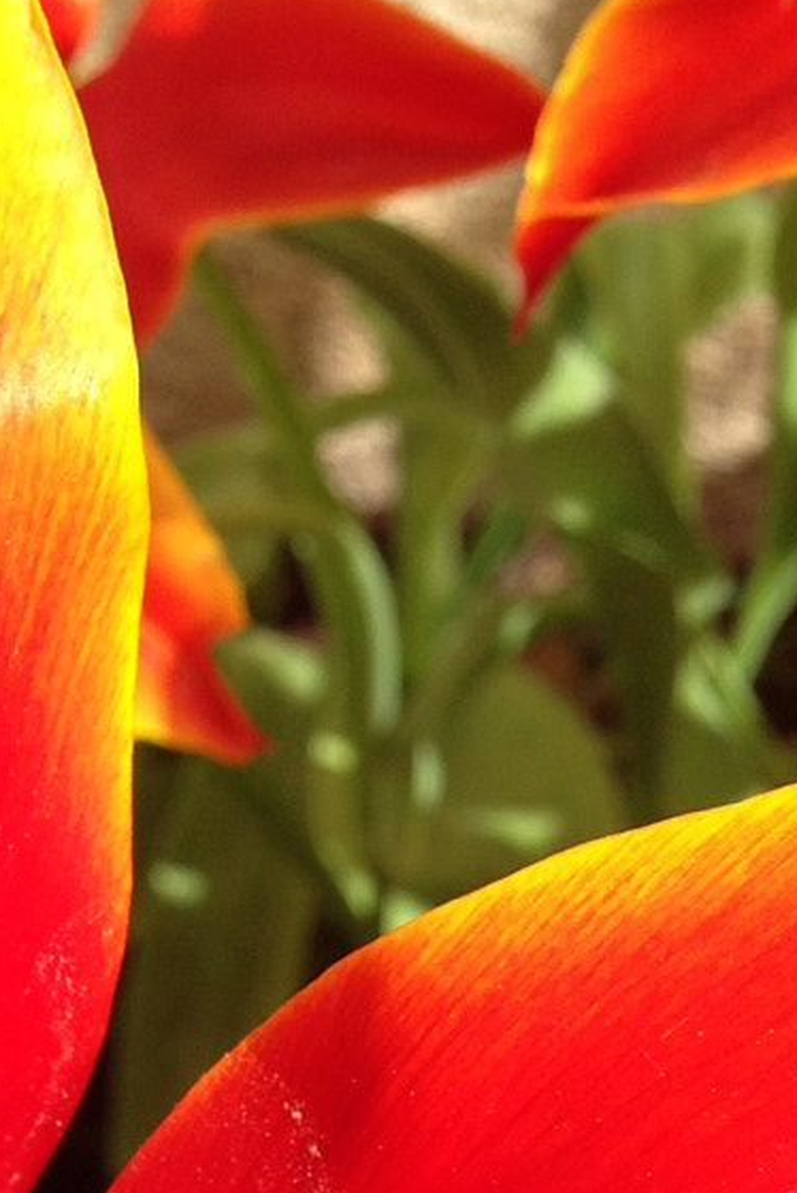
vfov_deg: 19.4
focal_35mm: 98
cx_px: -164
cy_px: 1506
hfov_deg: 13.6
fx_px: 3250
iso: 50
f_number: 2.4
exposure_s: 1/775
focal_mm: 4.12
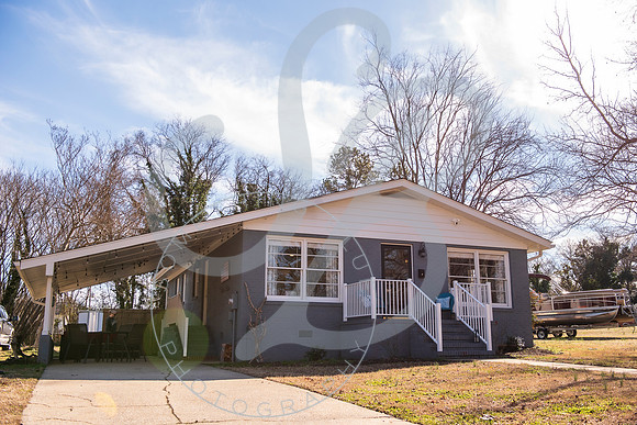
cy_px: 212
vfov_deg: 37.1
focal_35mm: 36
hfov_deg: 53.4
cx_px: 323
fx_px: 634
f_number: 5
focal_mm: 35
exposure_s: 1/800
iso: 200
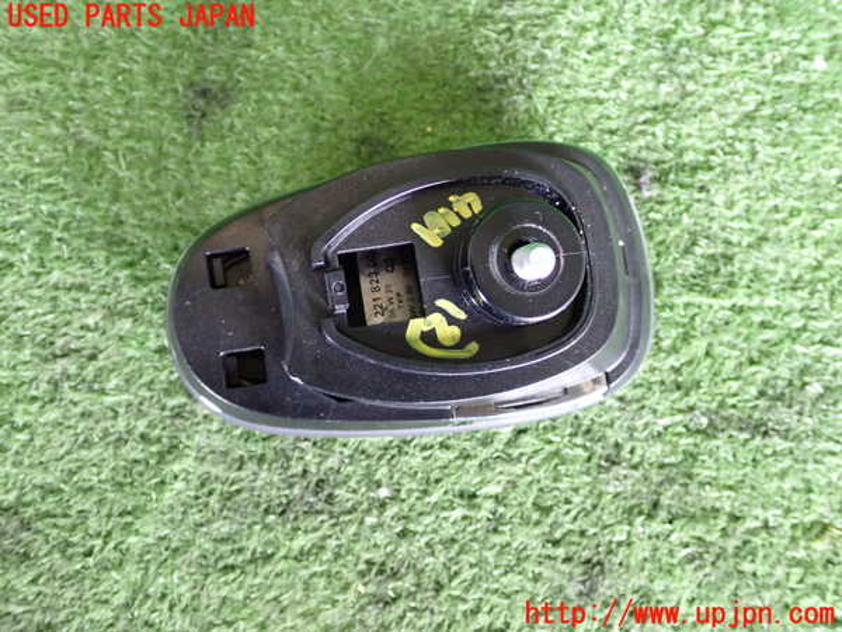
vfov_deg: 39.7
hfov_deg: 51.4
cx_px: 421
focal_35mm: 36
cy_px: 316
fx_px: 876
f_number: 2.5
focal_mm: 6.37
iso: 800
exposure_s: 1/40
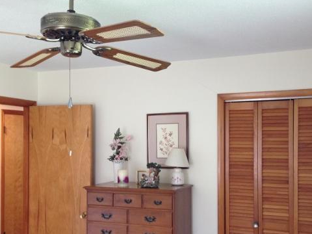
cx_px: 172
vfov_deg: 32.8
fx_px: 397
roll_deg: -0.8
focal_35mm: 44
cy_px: 142
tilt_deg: -0.5
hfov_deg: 42.9
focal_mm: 4.12
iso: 125
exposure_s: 1/20
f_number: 2.4
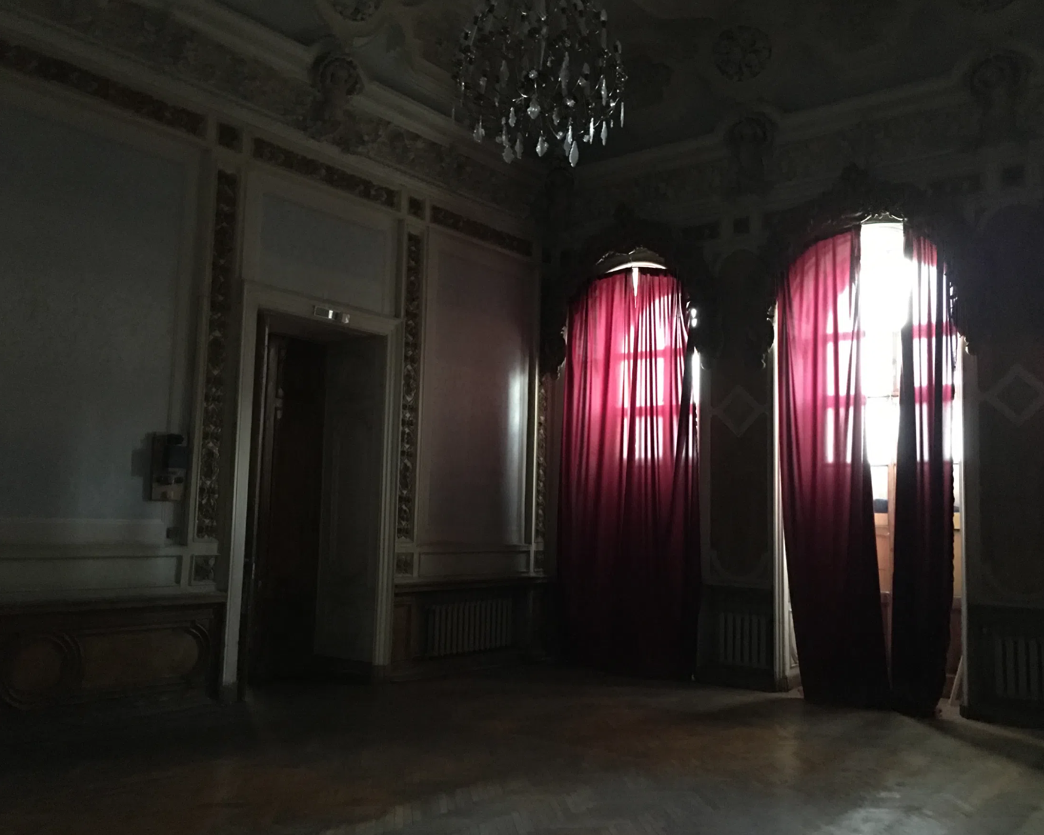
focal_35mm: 31
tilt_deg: +5.9
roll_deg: -2.4
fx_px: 958
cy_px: 421
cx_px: 539
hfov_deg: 57.2
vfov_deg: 47.1
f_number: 2.2
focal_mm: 4.15
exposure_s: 1/4
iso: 320
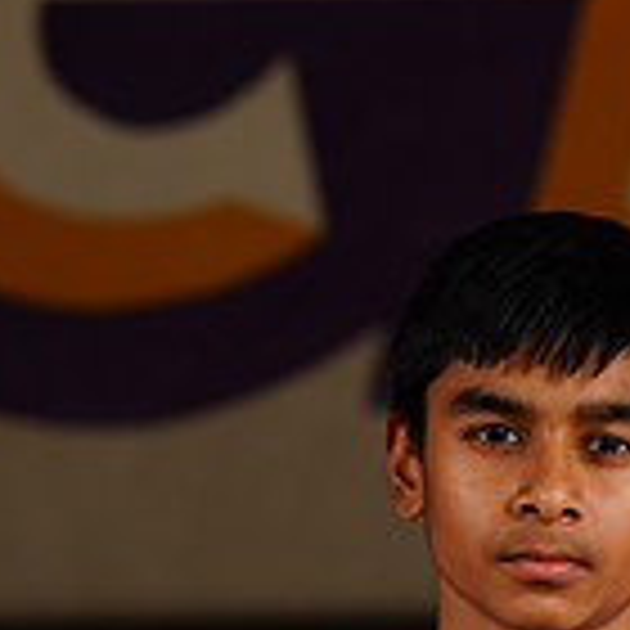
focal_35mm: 625
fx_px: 12869
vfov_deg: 2.8
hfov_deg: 2.8
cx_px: 574
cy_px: 770
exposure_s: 1/200
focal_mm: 177
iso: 200
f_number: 9
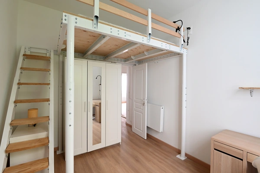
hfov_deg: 96.8
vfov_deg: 73.6
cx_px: 130
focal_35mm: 16
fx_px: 115
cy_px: 86
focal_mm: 16
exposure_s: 1.6
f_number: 11
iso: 200
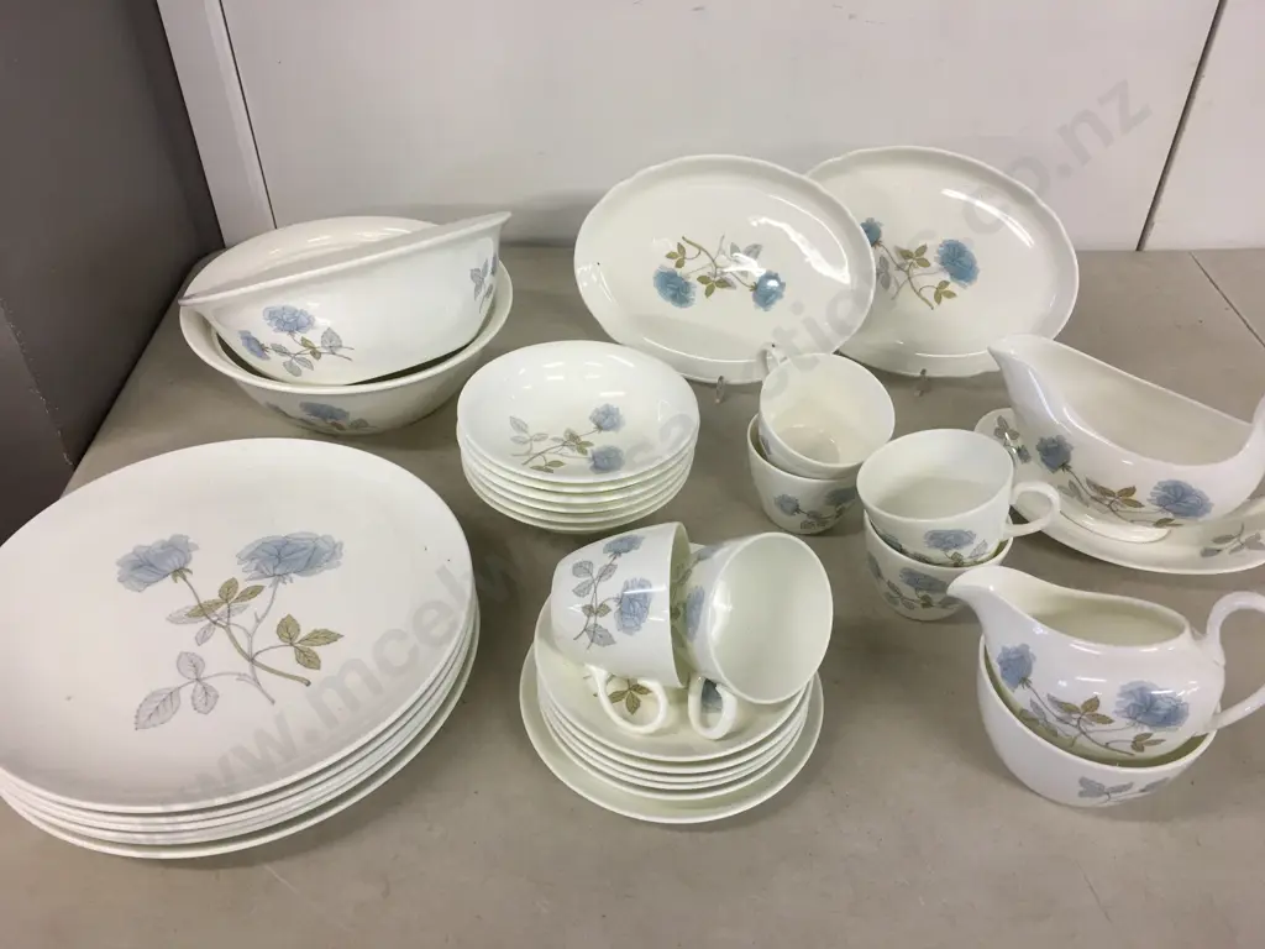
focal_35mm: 29
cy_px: 474
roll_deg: -0.3
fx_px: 1060
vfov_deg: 48.2
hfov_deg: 61.7
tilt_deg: -38.4
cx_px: 632
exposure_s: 1/33
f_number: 2.2
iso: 40
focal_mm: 4.15
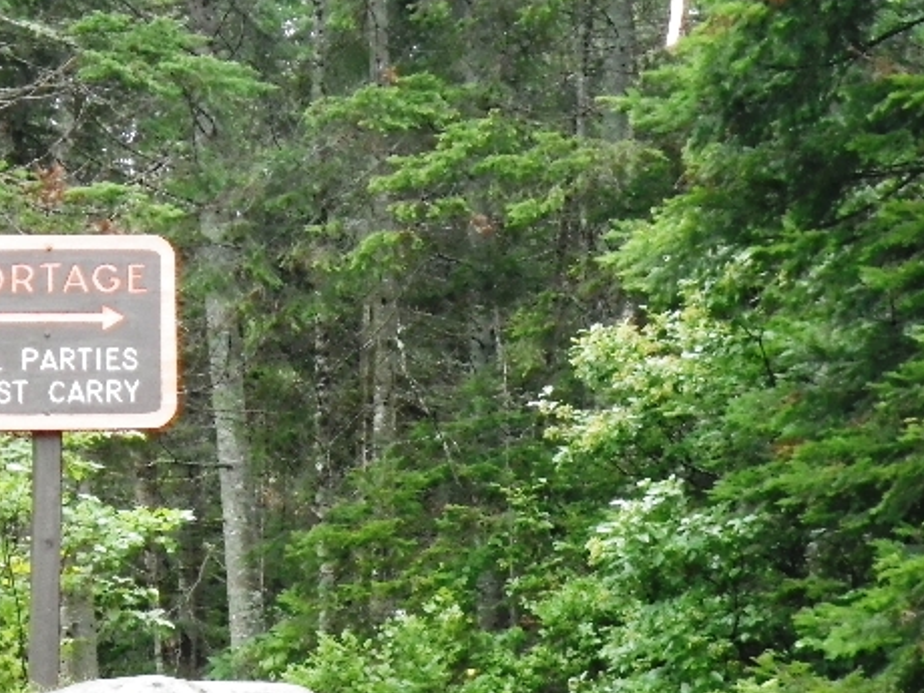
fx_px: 3577
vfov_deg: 11.1
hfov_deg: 14.7
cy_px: 428
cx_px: 311
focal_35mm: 134
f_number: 4.8
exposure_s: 1/100
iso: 640
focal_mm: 13.7
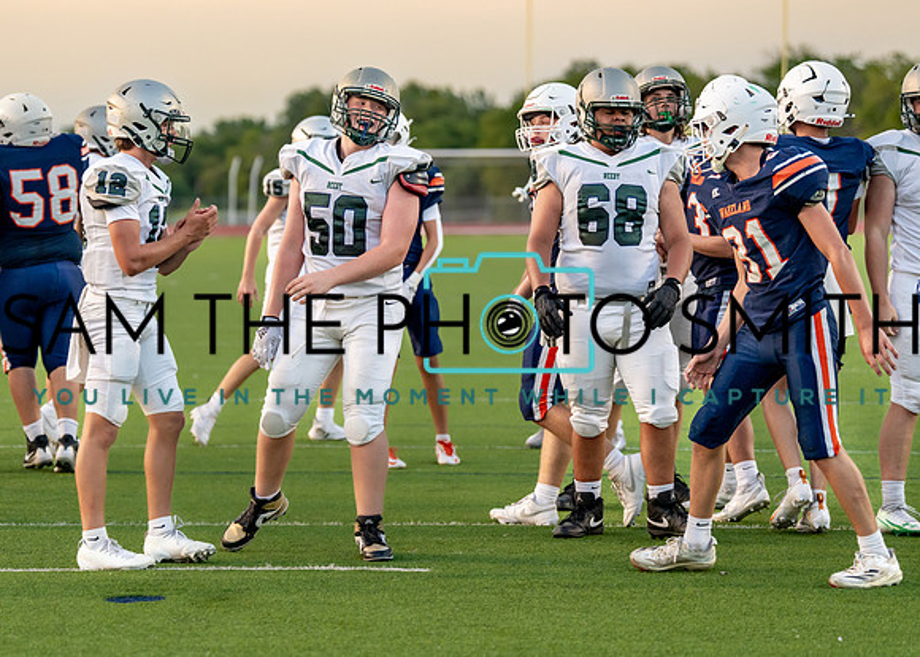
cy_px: 299
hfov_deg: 13.9
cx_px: 307
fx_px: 3768
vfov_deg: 10.0
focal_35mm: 144
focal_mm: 109
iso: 1000
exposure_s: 1/1000
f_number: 2.8
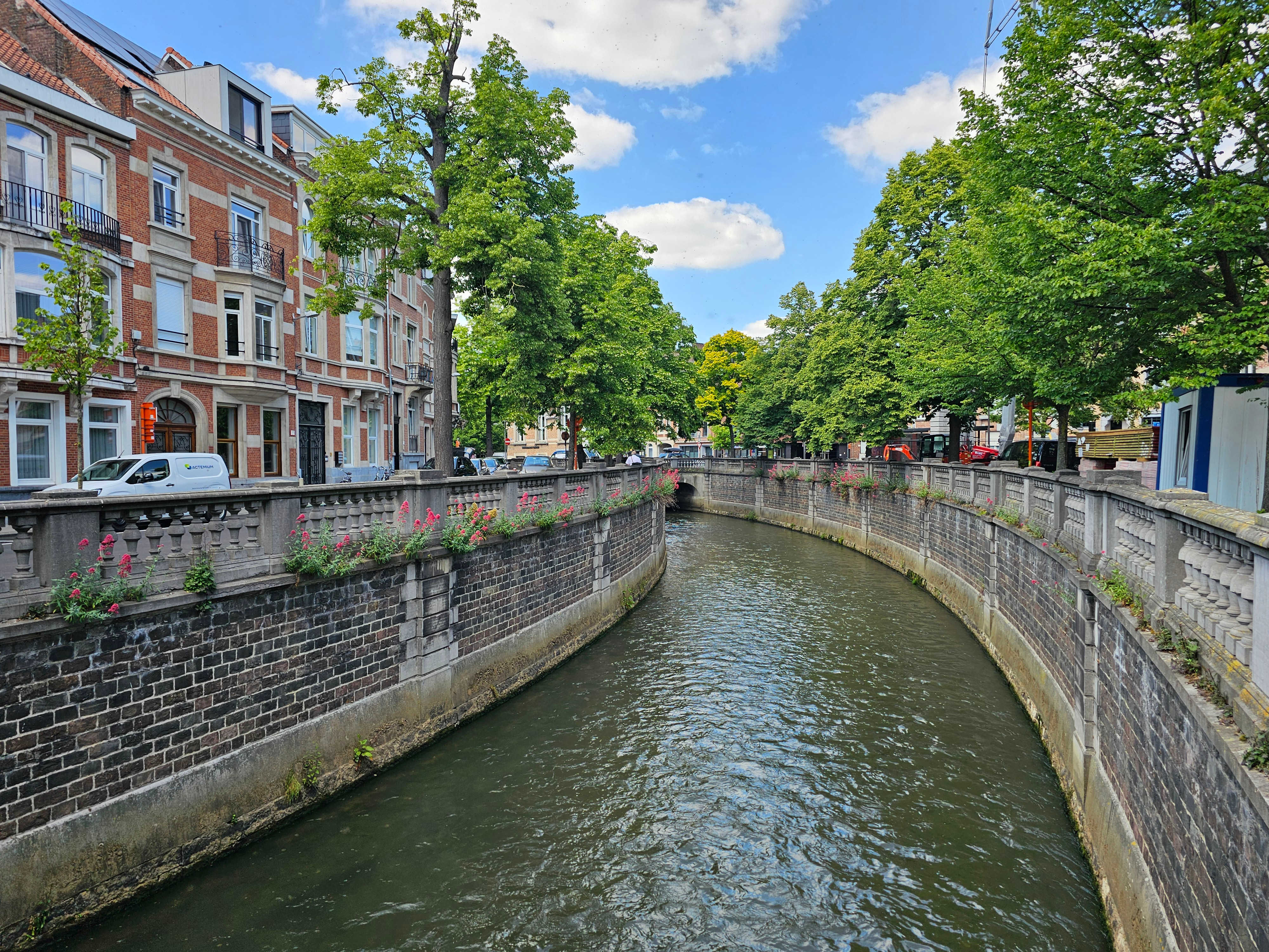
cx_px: 634
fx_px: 843
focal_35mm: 23
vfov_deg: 58.9
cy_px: 476
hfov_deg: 73.9
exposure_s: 1/282
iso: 10
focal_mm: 6.3
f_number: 1.7
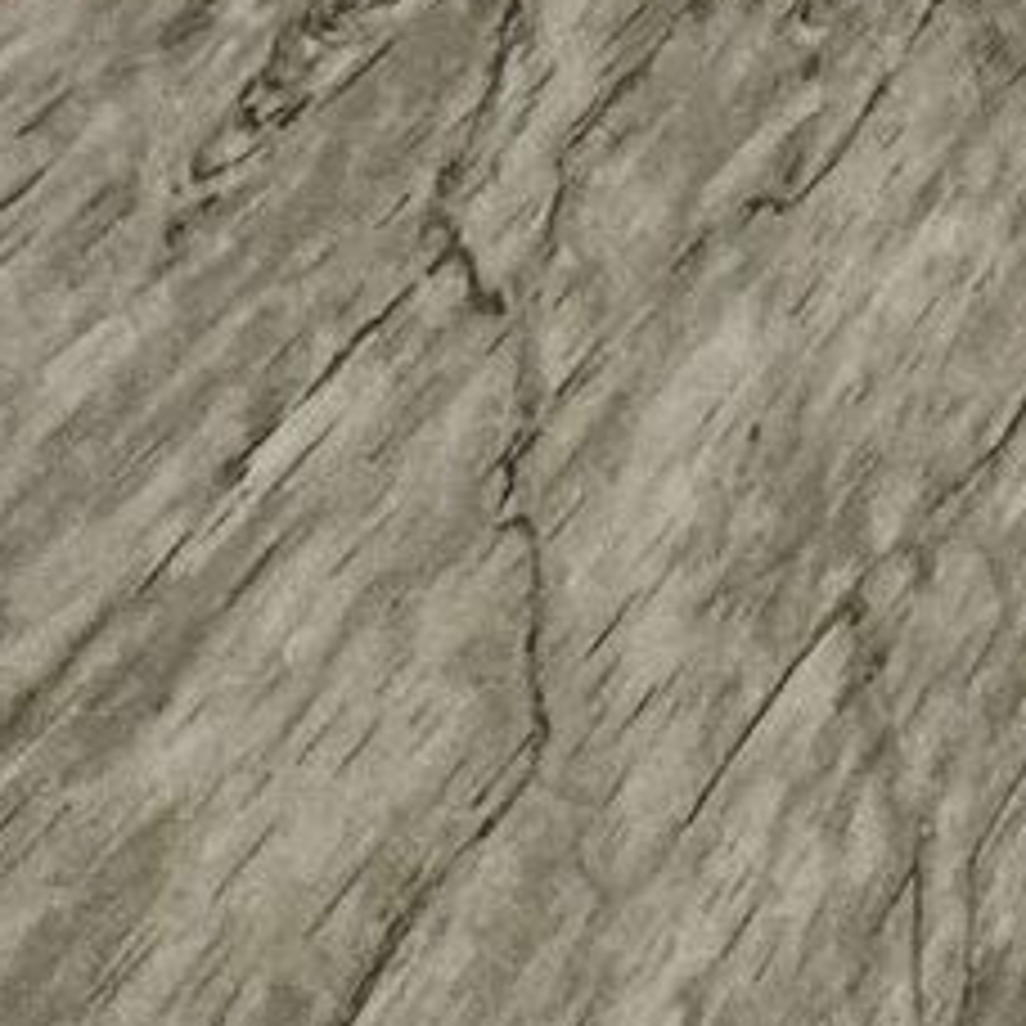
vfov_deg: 13.2
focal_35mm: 87
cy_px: -1611
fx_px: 2917
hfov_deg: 11.0
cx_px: 3182
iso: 200
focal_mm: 2.22
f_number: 2.2
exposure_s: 1/62
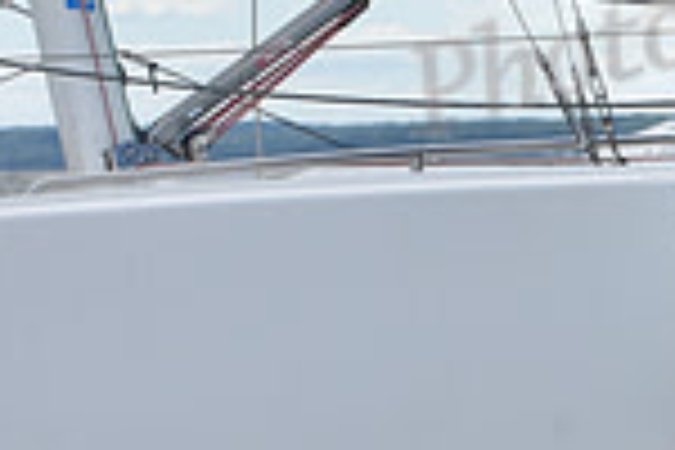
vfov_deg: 3.2
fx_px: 7968
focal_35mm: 425
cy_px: 187
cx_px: 1282
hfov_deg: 4.8
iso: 250
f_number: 8
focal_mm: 110
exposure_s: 1/800
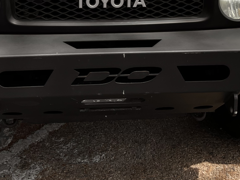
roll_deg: +1.2
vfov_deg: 20.6
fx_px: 471
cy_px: -19
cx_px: 96
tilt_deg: -17.1
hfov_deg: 28.5
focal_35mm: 68
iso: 50
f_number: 1.5
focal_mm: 5.7
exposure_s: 1/1252
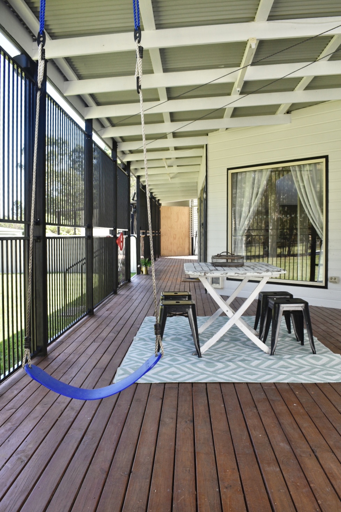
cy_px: 256
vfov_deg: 61.9
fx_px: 426
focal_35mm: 30
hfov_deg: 43.6
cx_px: 170
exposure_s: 1/250
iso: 400
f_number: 8
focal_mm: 20
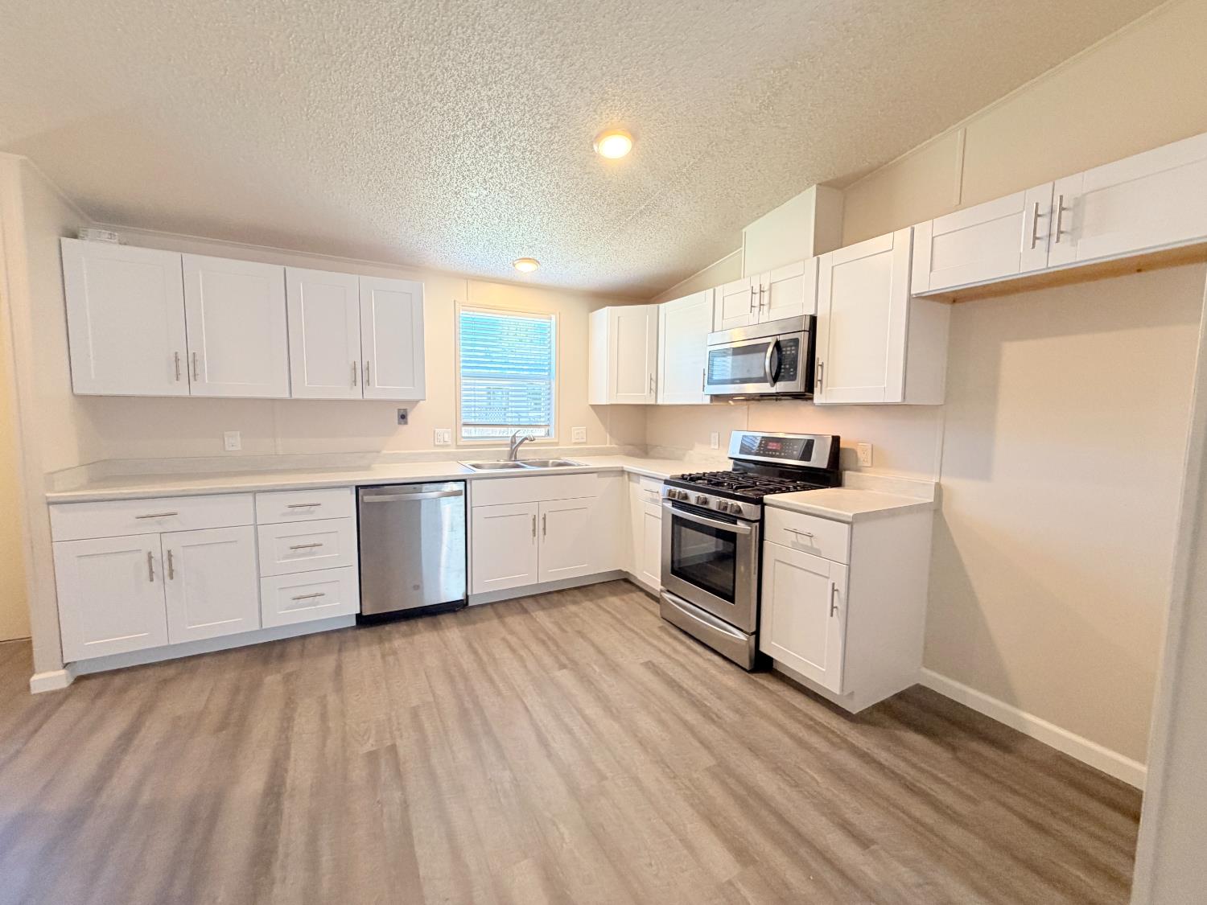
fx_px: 488
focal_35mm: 14
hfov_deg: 102.1
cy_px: 452
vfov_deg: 85.7
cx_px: 604
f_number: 2.2
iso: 250
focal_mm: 2.22
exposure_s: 1/60
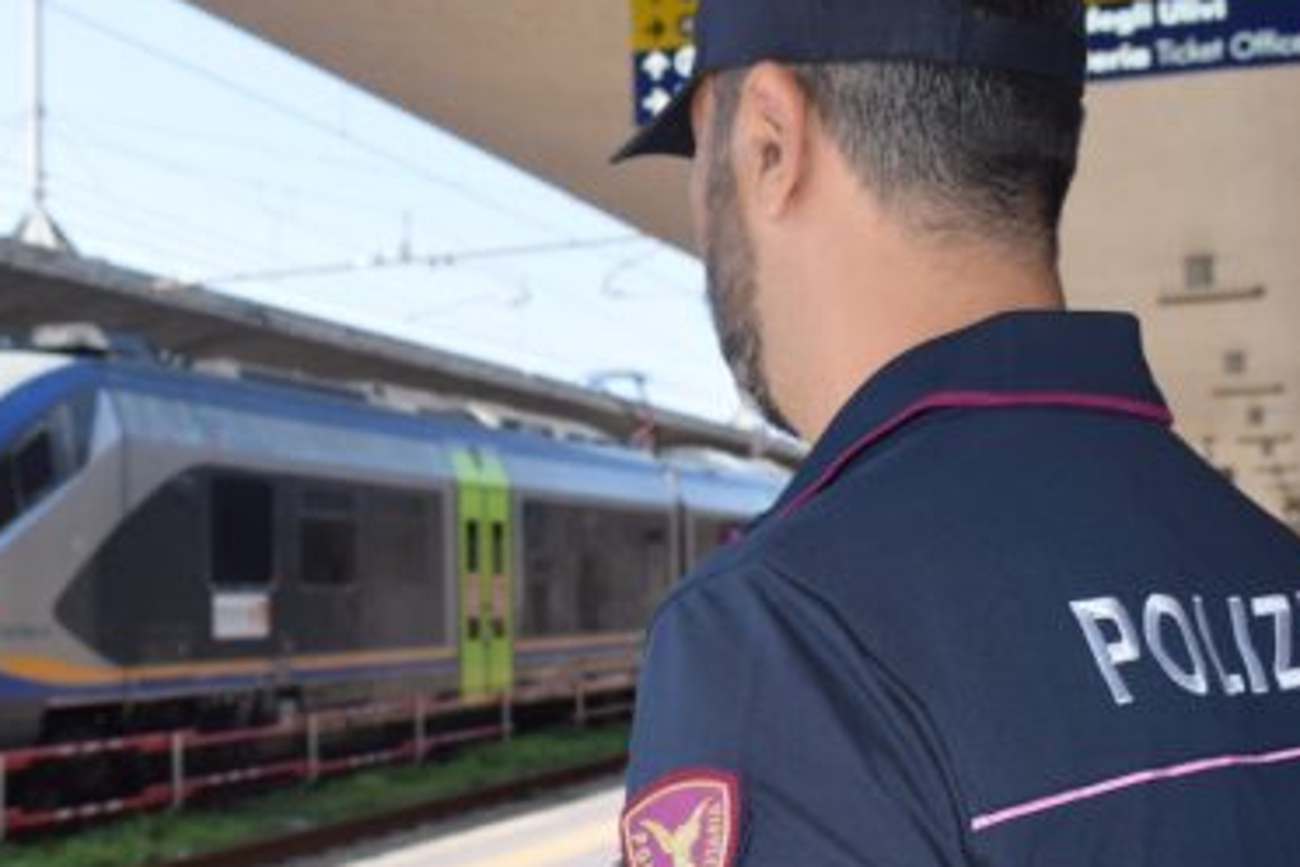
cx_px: 556
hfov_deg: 34.4
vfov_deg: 23.3
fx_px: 2094
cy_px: 545
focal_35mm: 58
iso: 100
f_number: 6.3
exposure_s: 1/160
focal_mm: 24
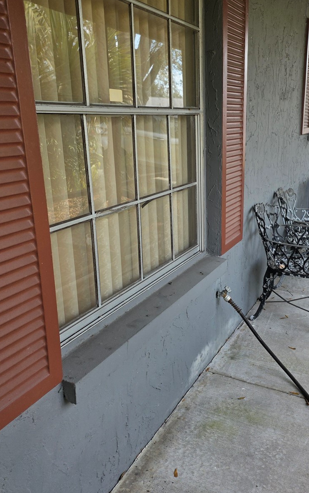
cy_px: 245
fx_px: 445
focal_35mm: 33
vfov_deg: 58.1
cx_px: 203
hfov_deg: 38.0
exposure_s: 1/359
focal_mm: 6.25
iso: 40
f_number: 1.7
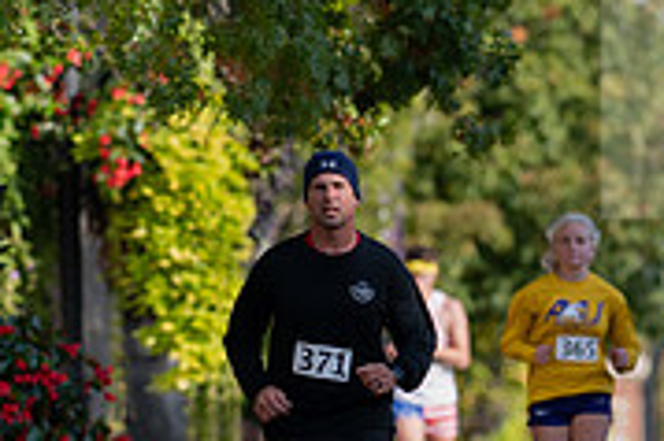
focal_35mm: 973
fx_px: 17930
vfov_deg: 1.4
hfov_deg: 2.1
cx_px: 490
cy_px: 358
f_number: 4.5
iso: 200
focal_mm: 300
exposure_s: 1/640
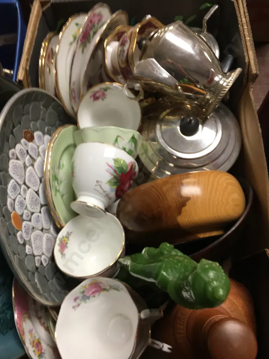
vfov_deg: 61.7
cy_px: 180
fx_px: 300
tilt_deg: -70.1
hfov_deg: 48.2
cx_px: 134
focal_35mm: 29
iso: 40
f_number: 2.2
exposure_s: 1/17
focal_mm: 4.15
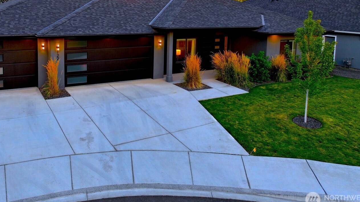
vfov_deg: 34.6
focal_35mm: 33
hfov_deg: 59.2
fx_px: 315
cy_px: 41
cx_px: 151
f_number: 2.8
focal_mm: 12.29
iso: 120
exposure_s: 1/80
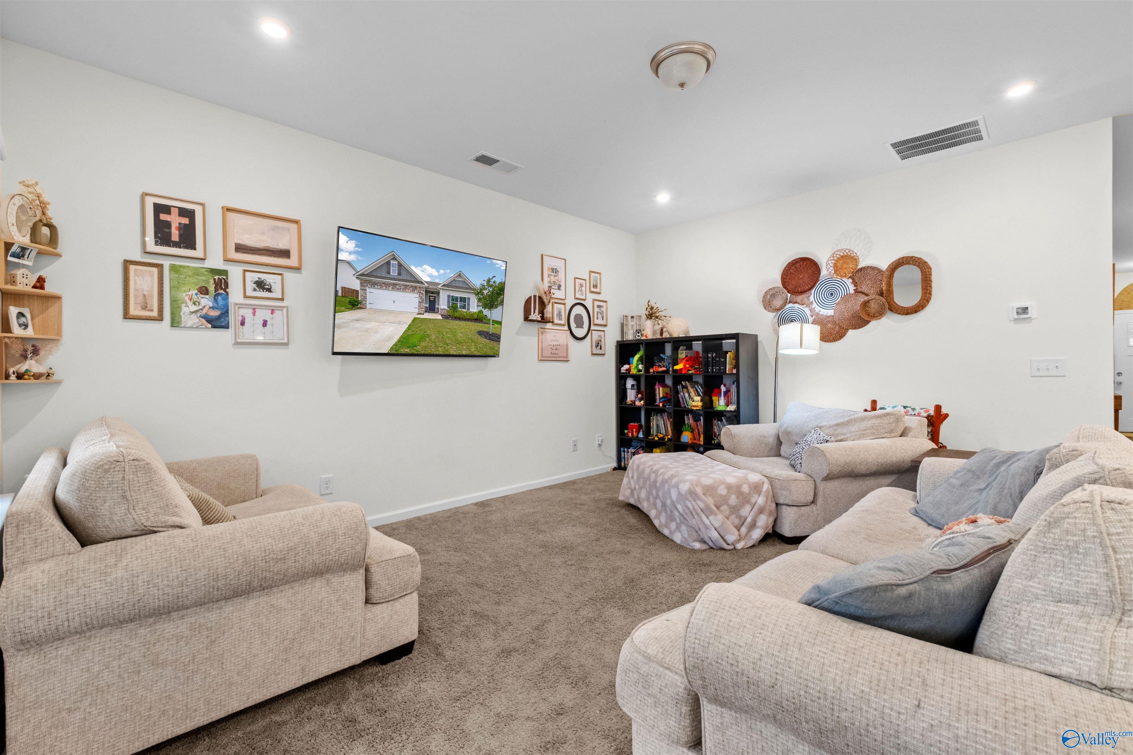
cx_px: 566
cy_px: 378
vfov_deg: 77.3
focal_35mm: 15
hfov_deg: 100.4
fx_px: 472
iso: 640
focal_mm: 10
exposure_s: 1/2
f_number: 7.1
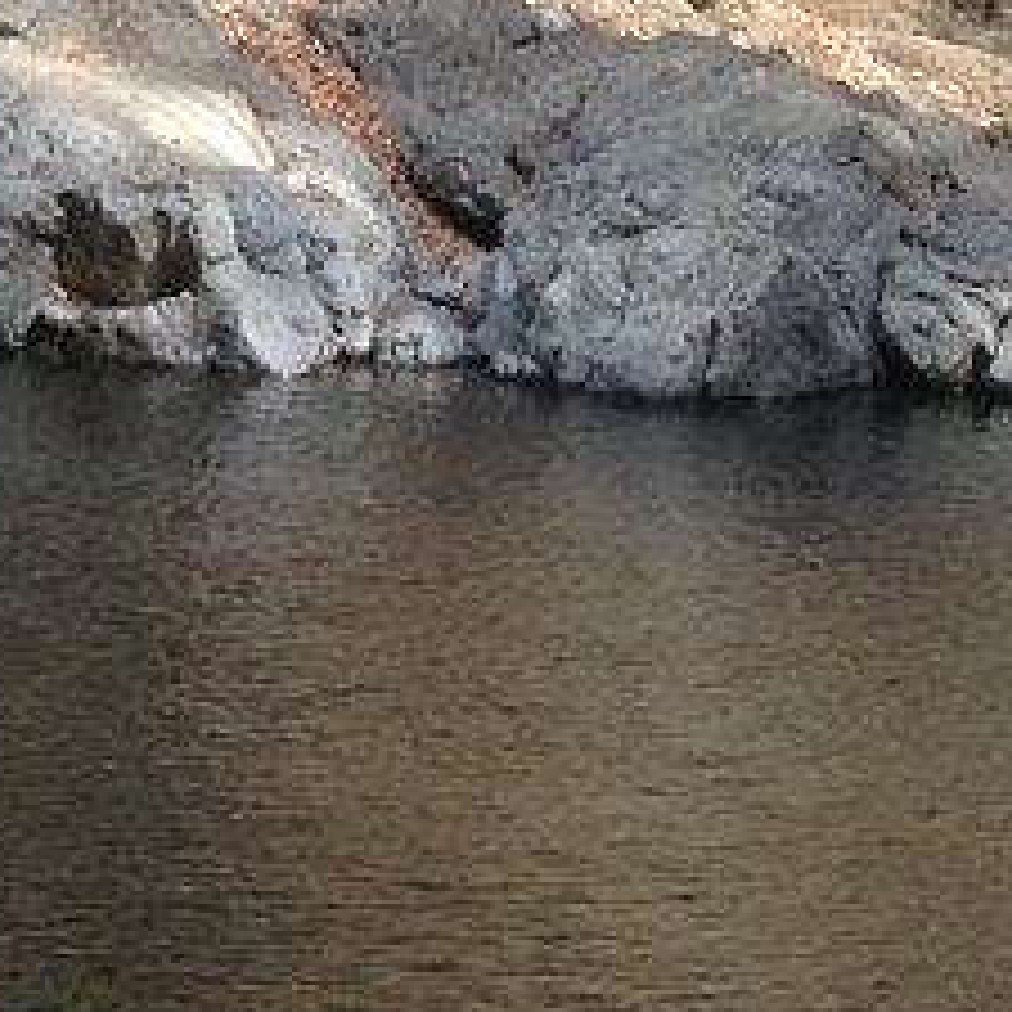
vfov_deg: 7.7
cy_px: -909
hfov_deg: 7.6
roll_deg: -1.1
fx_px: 7277
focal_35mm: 220
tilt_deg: +2.3
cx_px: -1003
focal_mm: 4.28
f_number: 2.4
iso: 50
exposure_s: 1/314
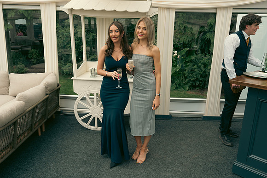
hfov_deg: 60.3
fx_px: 230
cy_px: 89
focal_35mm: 31
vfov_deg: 42.3
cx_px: 134
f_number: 3.5
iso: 200
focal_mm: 31
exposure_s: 1/250
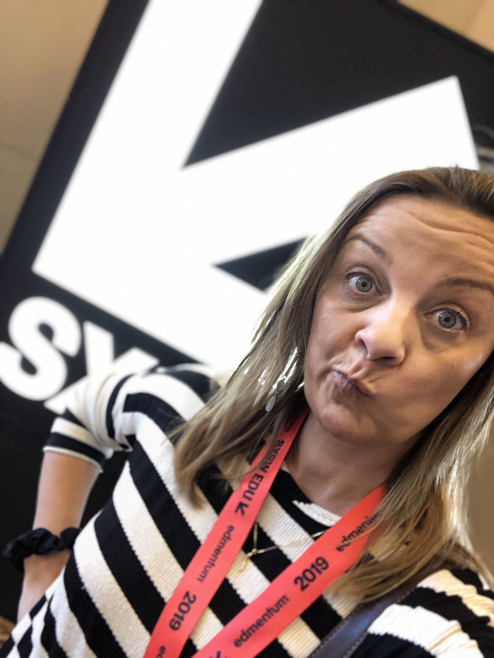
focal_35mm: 32
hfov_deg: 44.2
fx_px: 608
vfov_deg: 56.8
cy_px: 329
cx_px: 247
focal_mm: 2.87
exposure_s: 1/24
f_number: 2.2
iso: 160
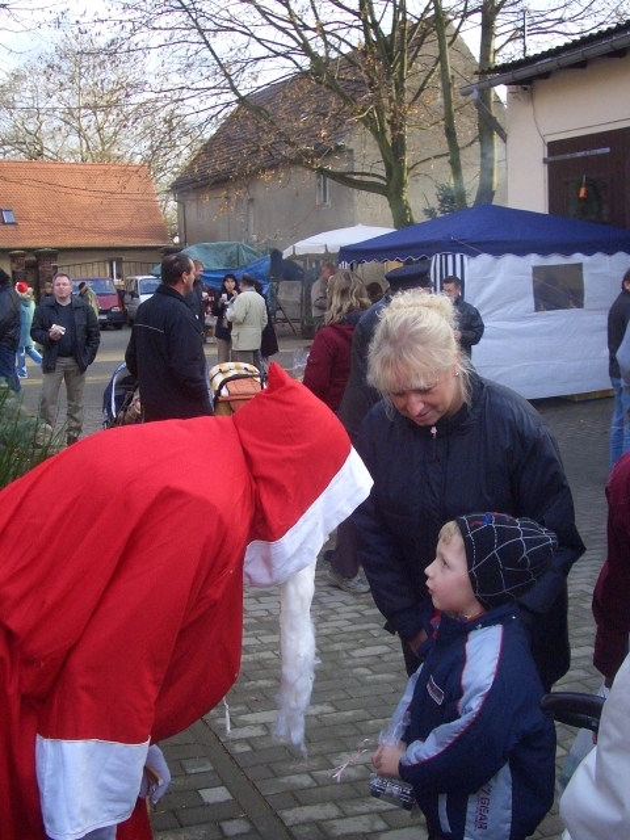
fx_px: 995
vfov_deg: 45.8
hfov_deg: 35.1
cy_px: 420
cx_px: 315
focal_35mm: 41
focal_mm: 6.8
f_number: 2.8
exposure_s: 1/400
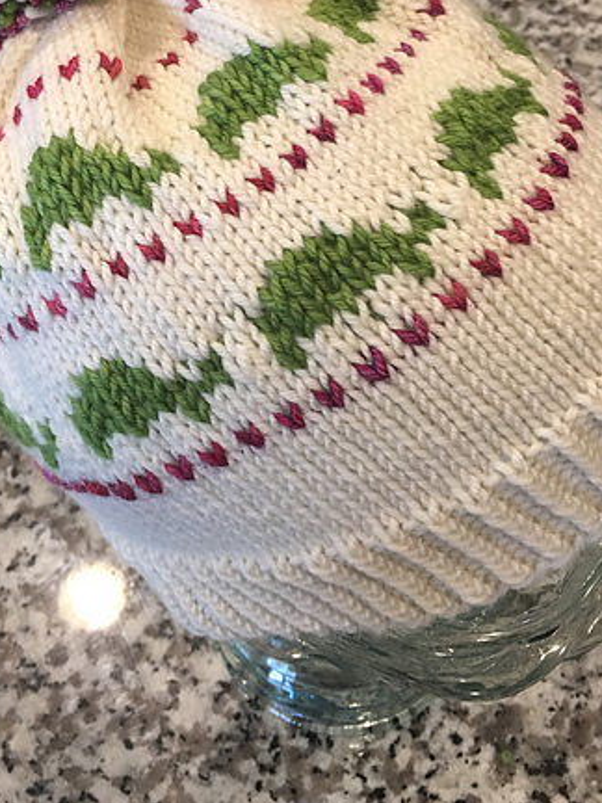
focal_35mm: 43
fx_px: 997
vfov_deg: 43.1
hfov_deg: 33.5
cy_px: 253
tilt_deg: -47.9
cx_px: 247
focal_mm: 4.15
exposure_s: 1/15
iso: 50
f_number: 2.2
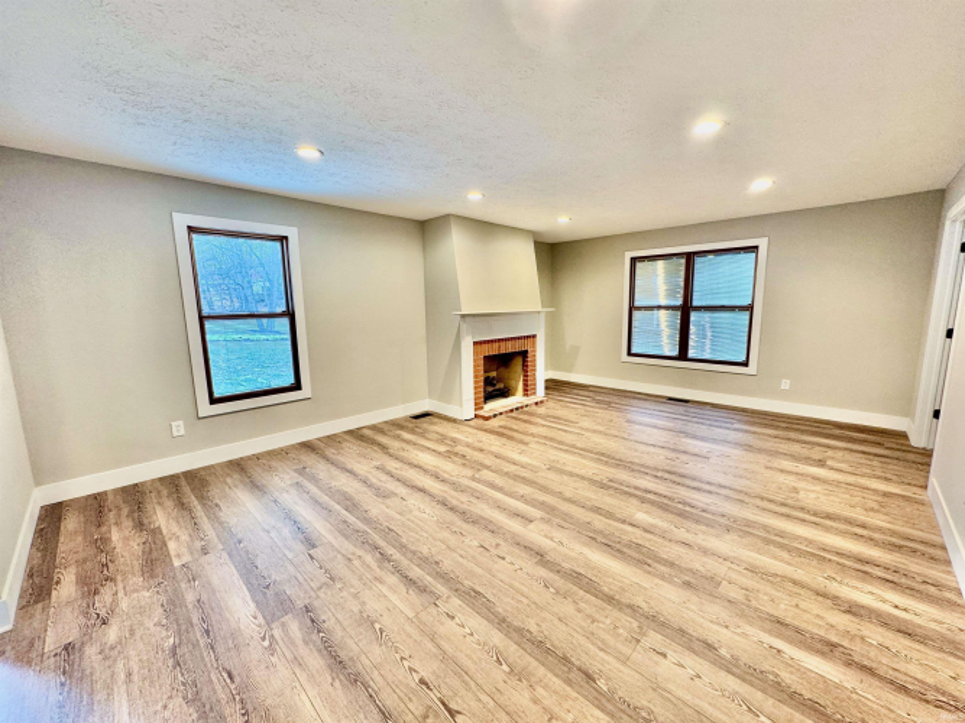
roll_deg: +0.5
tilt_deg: -9.5
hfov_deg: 102.1
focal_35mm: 14
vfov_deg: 85.7
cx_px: 482
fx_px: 390
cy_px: 362
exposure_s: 1/60
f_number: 2.2
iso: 160
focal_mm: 2.22
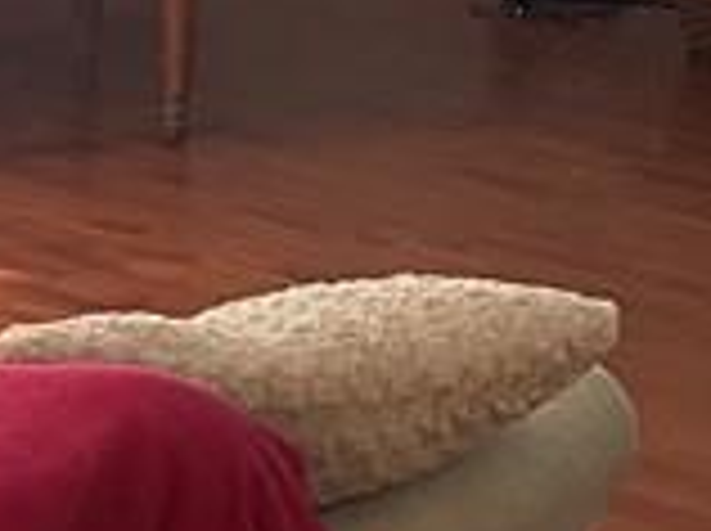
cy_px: -270
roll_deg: -1.2
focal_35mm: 169
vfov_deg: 8.6
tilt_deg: -11.0
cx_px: 104
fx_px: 3466
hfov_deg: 11.7
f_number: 1.6
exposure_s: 1/60
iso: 200
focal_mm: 4.2
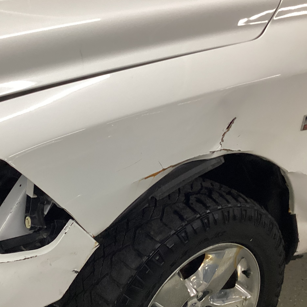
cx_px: 123
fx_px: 482
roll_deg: +2.0
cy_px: 193
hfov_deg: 35.2
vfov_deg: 35.2
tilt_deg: -26.5
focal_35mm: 48
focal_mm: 3.3
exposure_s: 1/60
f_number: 2.4
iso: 160
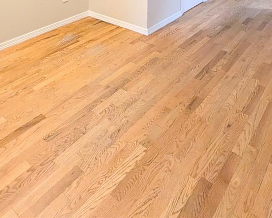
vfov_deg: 36.2
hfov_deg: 55.1
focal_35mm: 32
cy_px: -40
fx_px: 258
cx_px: 103
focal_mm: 1.95
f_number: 2.2
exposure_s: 1/40
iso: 59
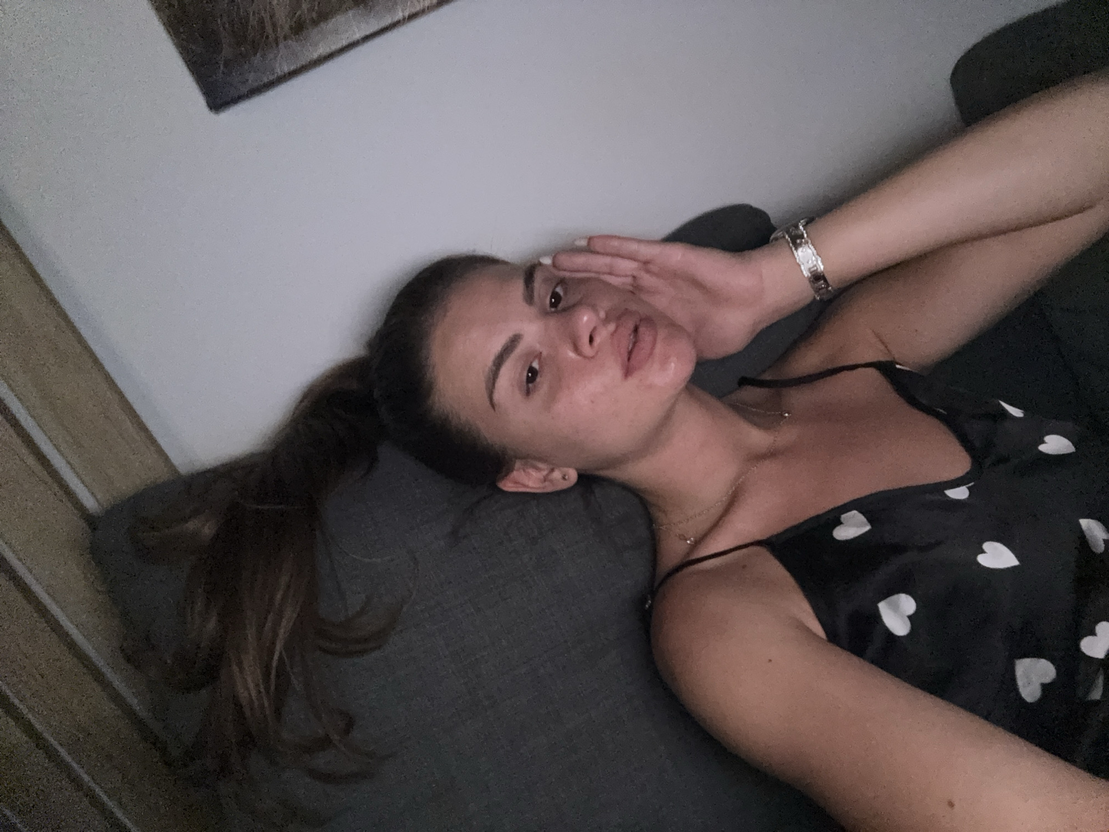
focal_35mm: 23
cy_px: 416
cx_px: 554
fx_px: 737
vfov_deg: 58.9
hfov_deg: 73.9
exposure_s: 1/26
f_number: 1.9
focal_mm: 2.69
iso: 400
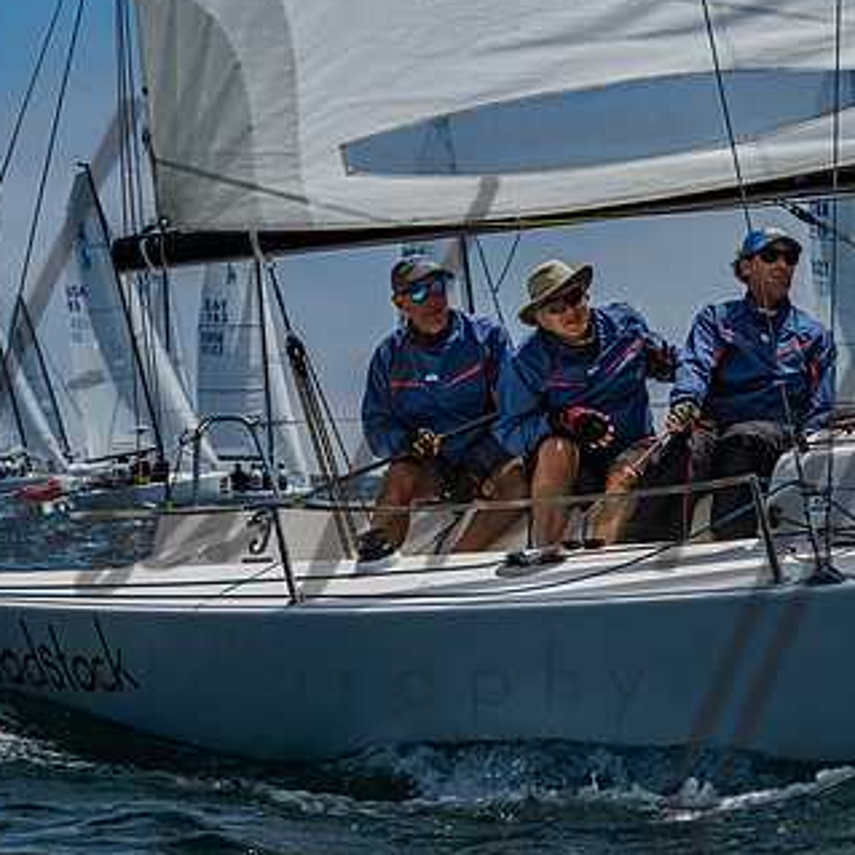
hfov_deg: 13.1
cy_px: 481
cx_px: 525
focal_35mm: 133
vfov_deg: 13.1
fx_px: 3717
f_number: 6.3
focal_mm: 86
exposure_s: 1/2500
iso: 400
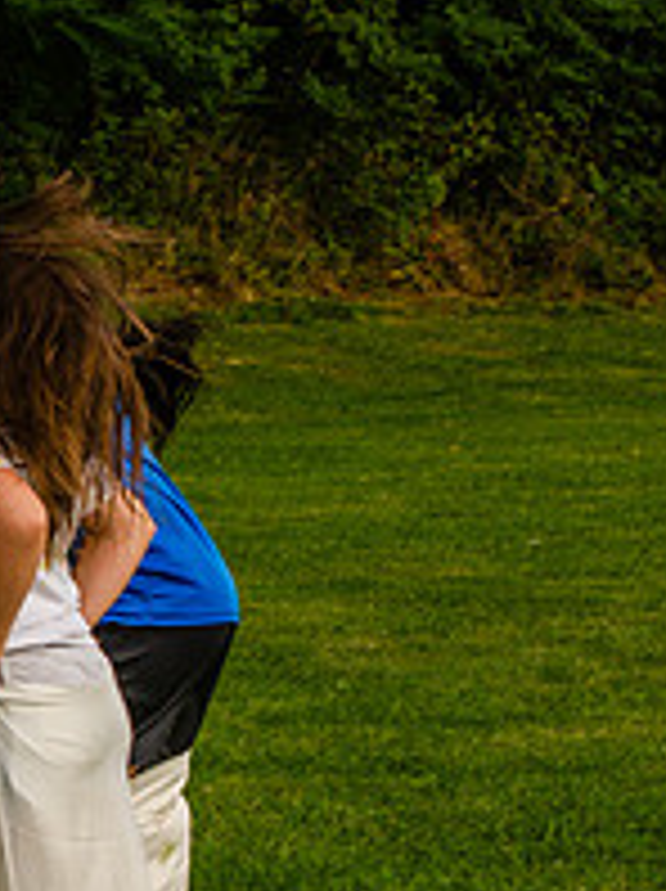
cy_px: 621
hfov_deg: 6.3
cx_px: -162
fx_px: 5964
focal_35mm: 232
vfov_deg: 8.5
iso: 200
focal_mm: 55
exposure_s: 1/200
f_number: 7.1
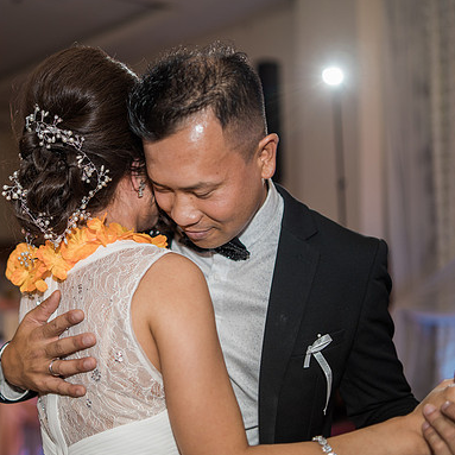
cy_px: 228
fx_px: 669
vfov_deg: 37.6
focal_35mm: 45
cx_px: 133
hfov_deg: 36.9
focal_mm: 35
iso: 320
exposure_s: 1/160
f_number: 1.4
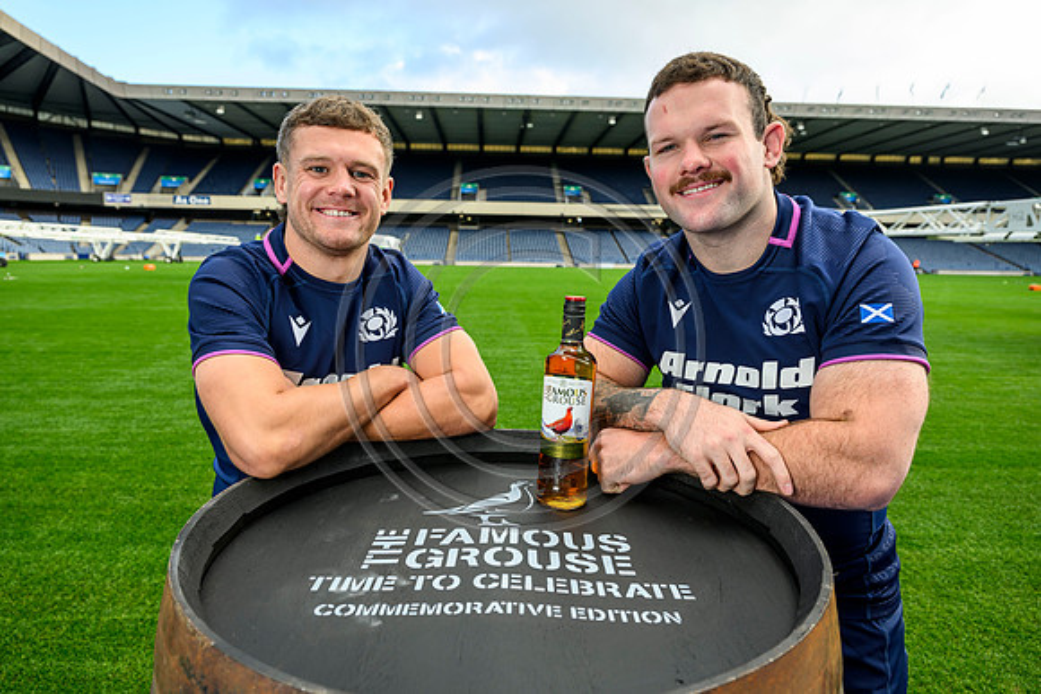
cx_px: 520
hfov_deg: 73.7
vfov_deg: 53.2
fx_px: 694
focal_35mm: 24
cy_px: 347
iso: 250
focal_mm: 24
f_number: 5
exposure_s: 1/200
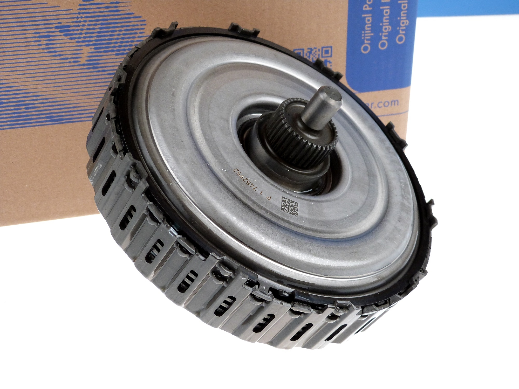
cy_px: 194
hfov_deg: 38.2
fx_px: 750
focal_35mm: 50
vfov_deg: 29.1
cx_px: 260
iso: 250
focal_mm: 9
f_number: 3.2
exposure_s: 1/125
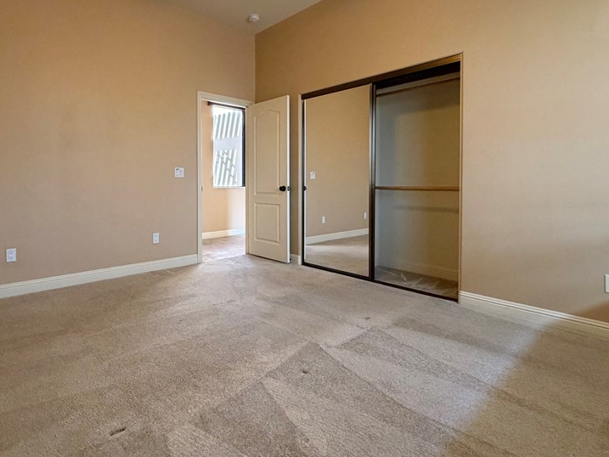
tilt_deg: -0.8
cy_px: 187
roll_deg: -0.2
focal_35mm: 20
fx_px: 352
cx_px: 268
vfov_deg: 65.5
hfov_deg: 81.4
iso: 320
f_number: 2.2
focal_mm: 2.22
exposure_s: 1/60
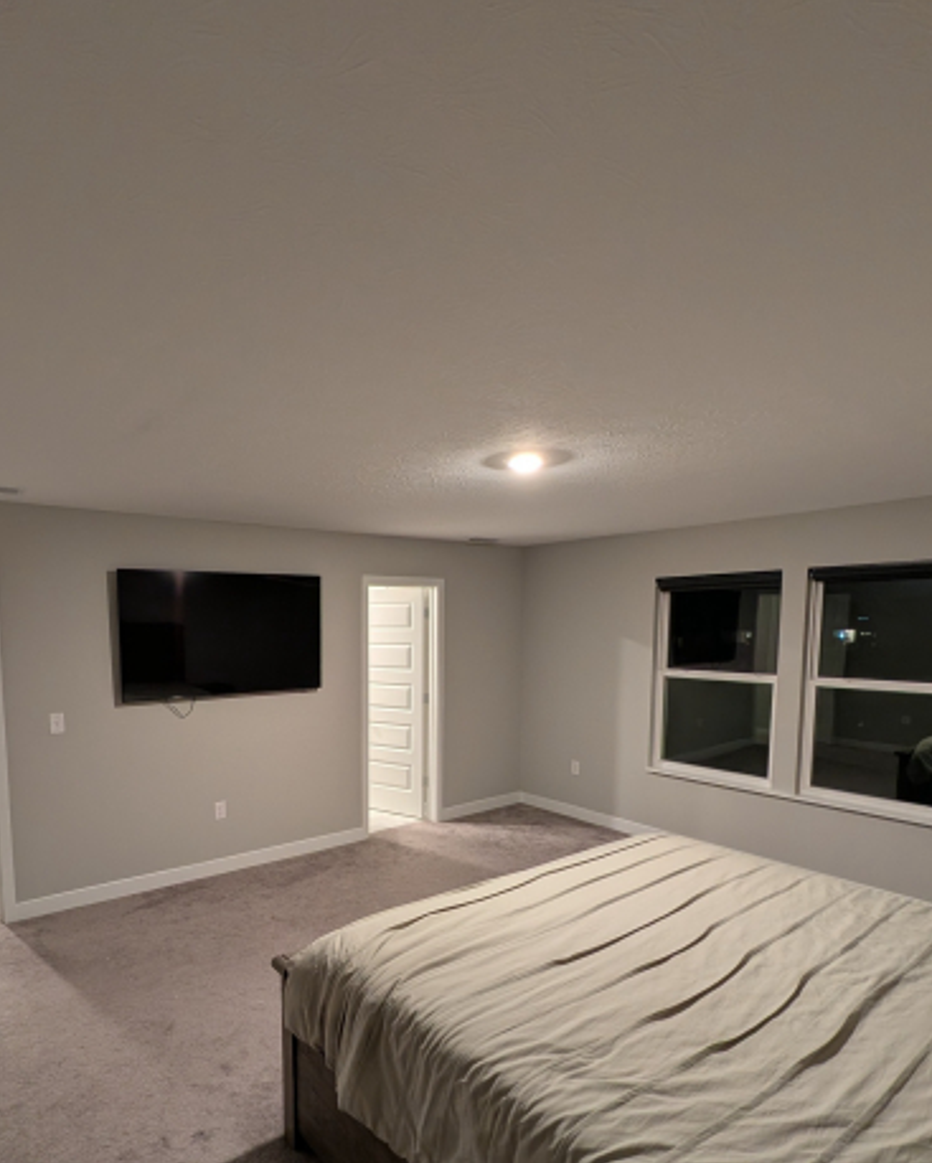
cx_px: 348
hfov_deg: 75.6
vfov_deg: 88.7
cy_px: 683
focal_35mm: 17
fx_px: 586
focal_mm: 2.02
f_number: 1.7
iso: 102
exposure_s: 1/24
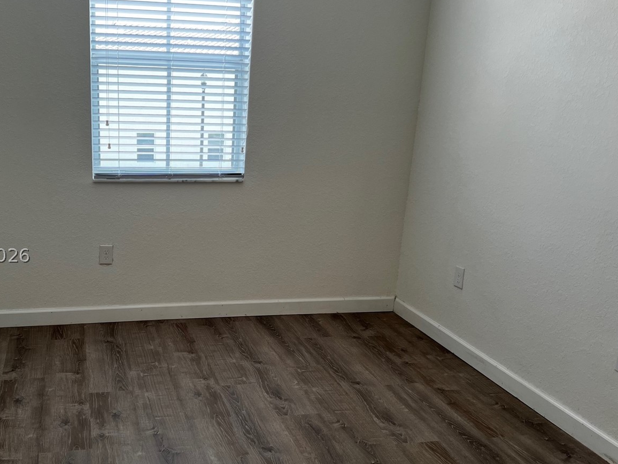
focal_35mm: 36
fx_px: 643
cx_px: 194
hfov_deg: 50.2
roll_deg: -1.8
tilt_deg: -16.4
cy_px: 255
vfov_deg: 39.6
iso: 80
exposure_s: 1/120
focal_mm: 5.7
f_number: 1.5
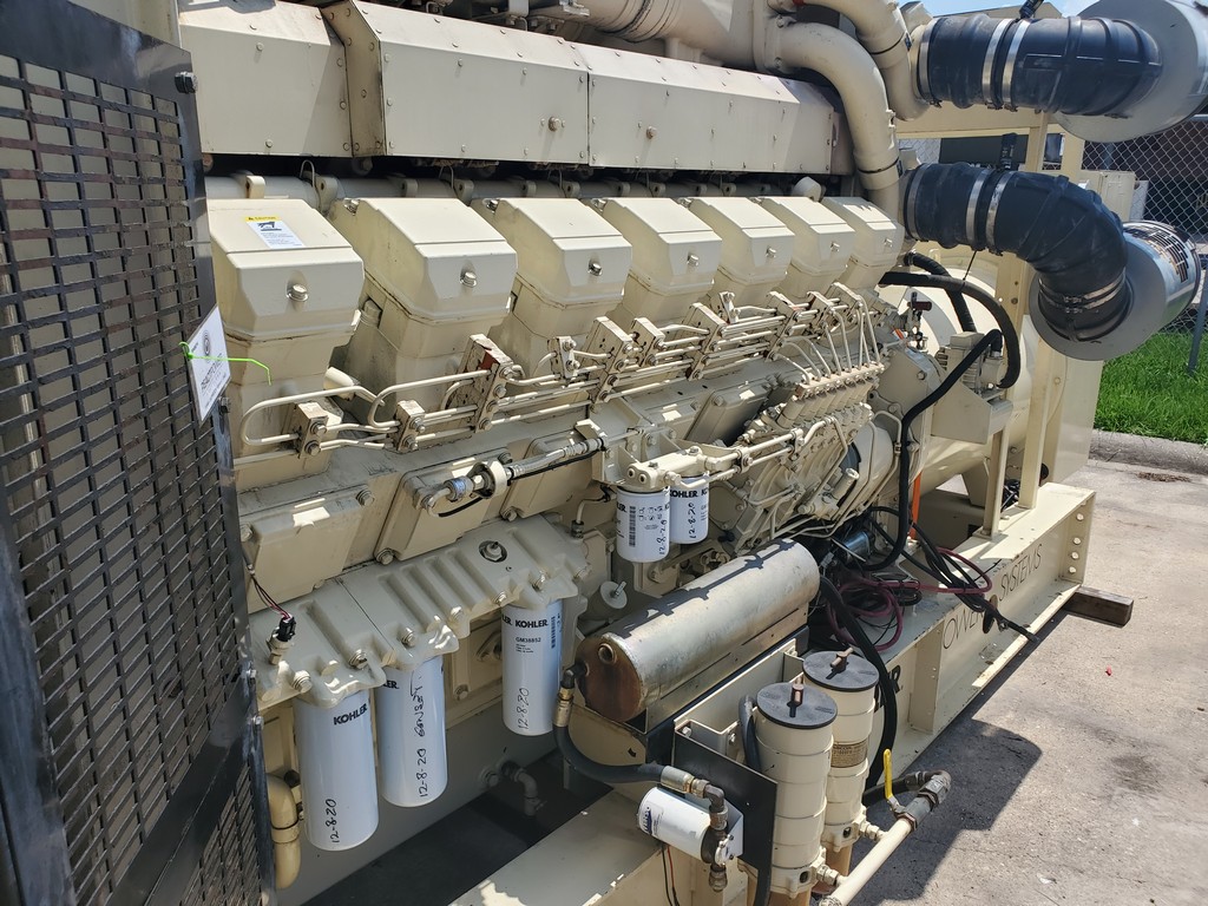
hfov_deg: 67.3
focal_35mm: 26
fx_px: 907
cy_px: 453
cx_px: 604
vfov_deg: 53.1
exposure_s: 1/1525
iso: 50
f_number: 2.4
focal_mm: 4.3
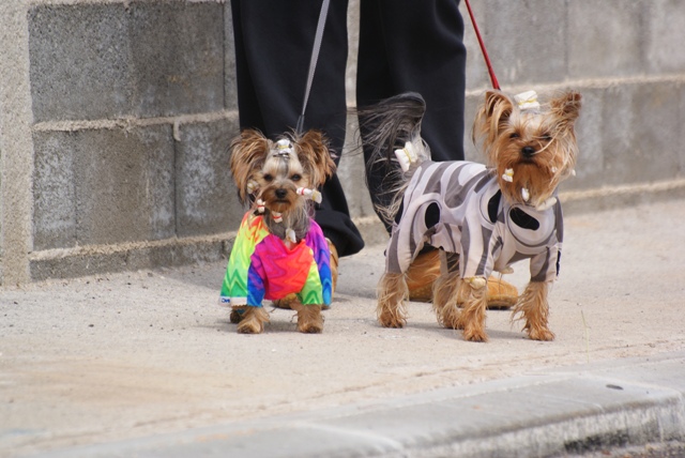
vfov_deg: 3.1
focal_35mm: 450
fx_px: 8570
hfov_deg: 4.6
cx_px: 342
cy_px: 229
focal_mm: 300
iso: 100
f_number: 6.3
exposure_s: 1/640
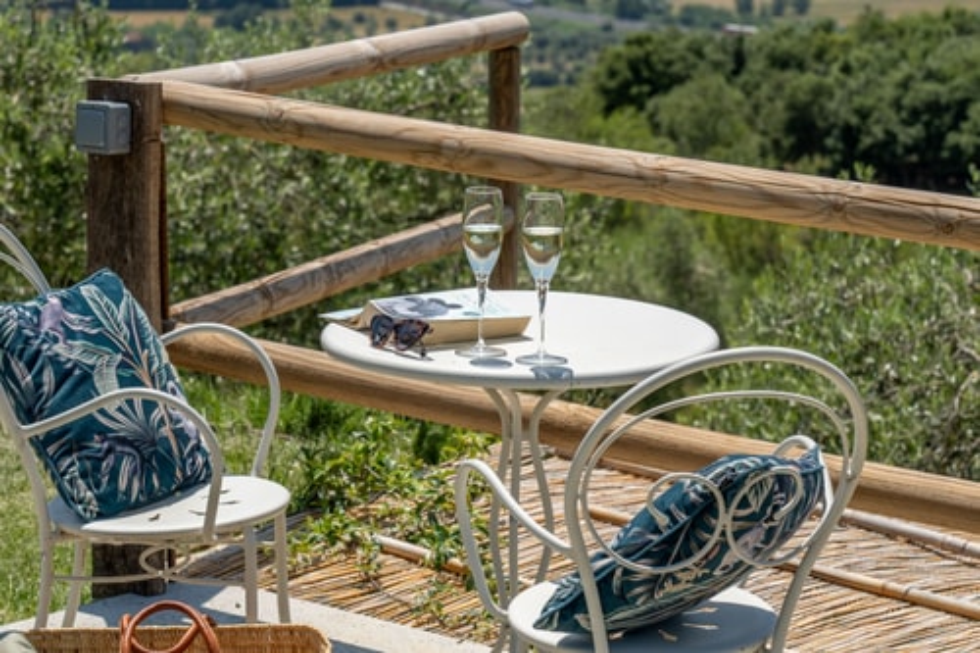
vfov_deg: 9.1
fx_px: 4109
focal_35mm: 151
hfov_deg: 13.6
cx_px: 490
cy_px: 326
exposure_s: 1/250
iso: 100
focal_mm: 101
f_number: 9
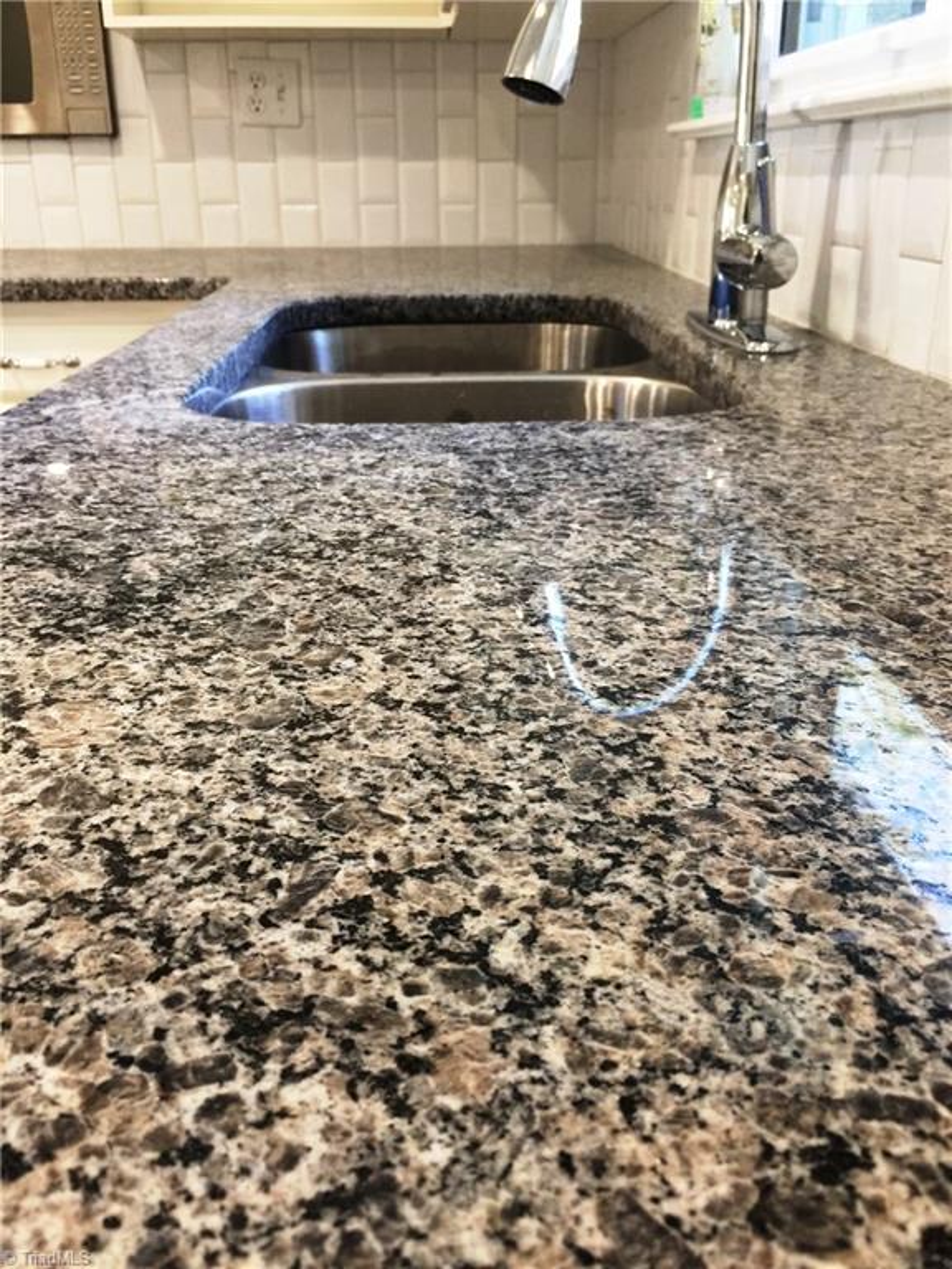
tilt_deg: -22.1
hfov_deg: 48.2
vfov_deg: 61.7
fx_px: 1063
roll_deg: +0.2
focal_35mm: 29
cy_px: 634
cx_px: 476
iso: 40
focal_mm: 4.15
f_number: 2.2
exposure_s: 1/15
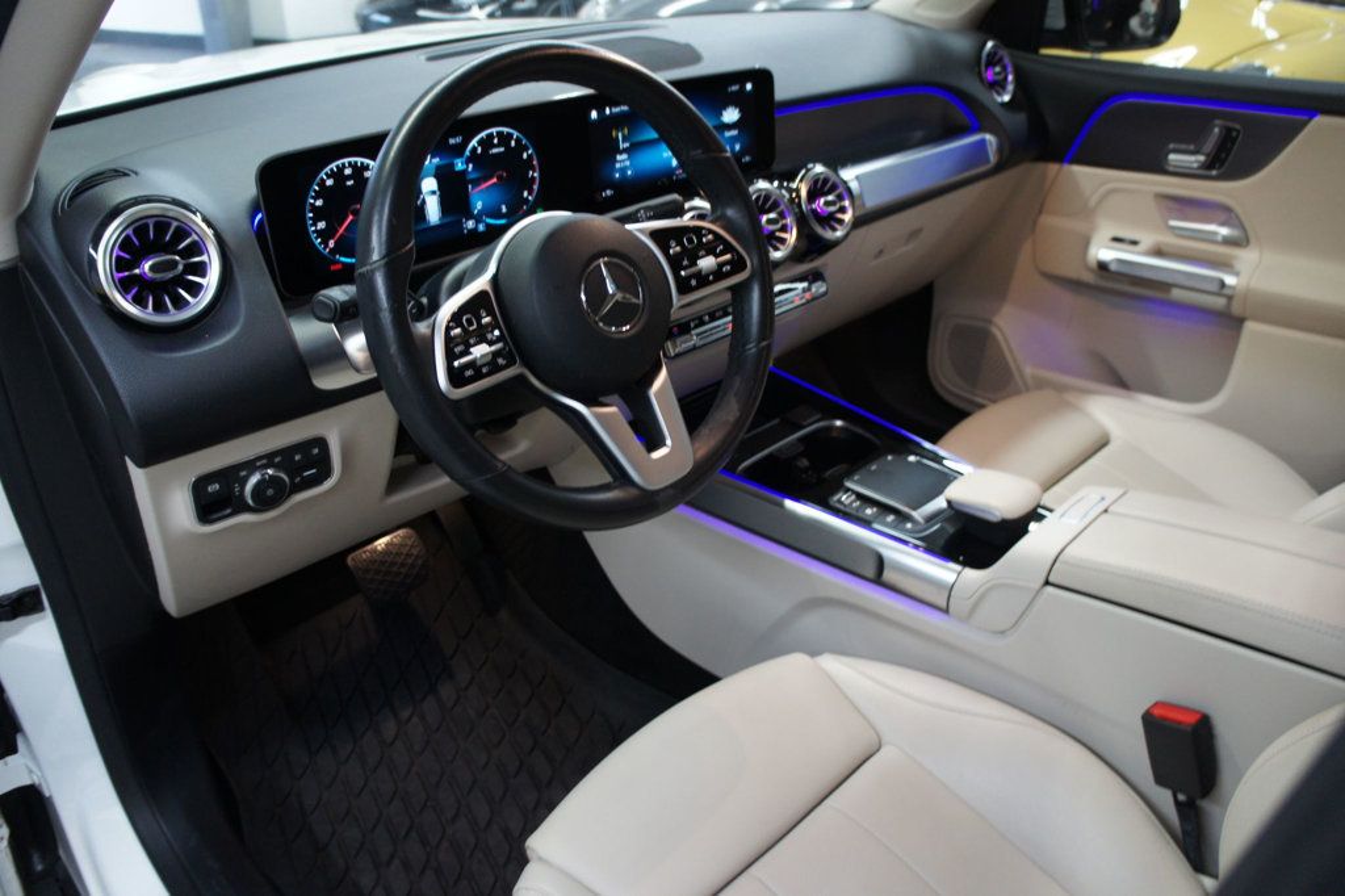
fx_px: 1008
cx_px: 672
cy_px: 448
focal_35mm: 27
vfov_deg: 47.9
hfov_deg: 67.4
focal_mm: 18
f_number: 3.5
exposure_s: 1/30
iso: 640
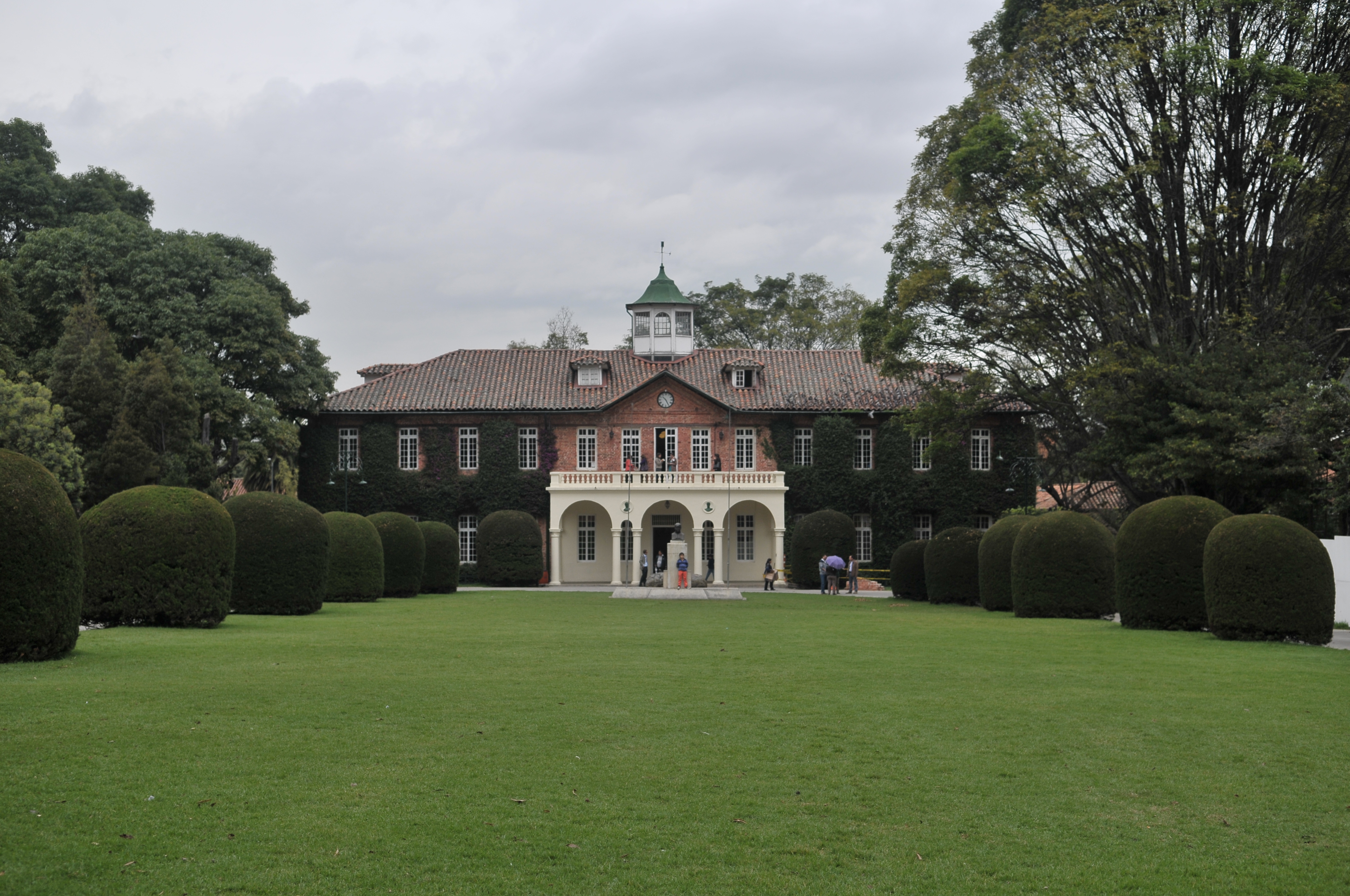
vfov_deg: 28.0
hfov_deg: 41.2
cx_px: 675
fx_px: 1798
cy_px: 448
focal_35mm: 48
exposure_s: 1/1600
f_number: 3.5
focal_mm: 32
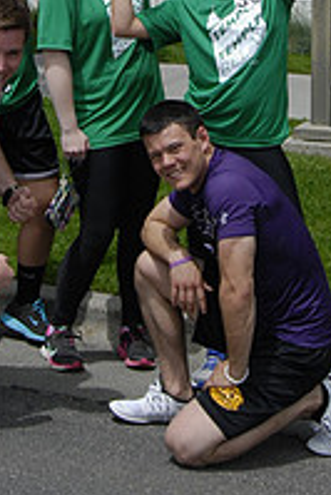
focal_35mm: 100
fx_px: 1383
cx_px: 114
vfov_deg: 18.8
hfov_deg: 13.6
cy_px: -157
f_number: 10
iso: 400
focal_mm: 23
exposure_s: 1/800
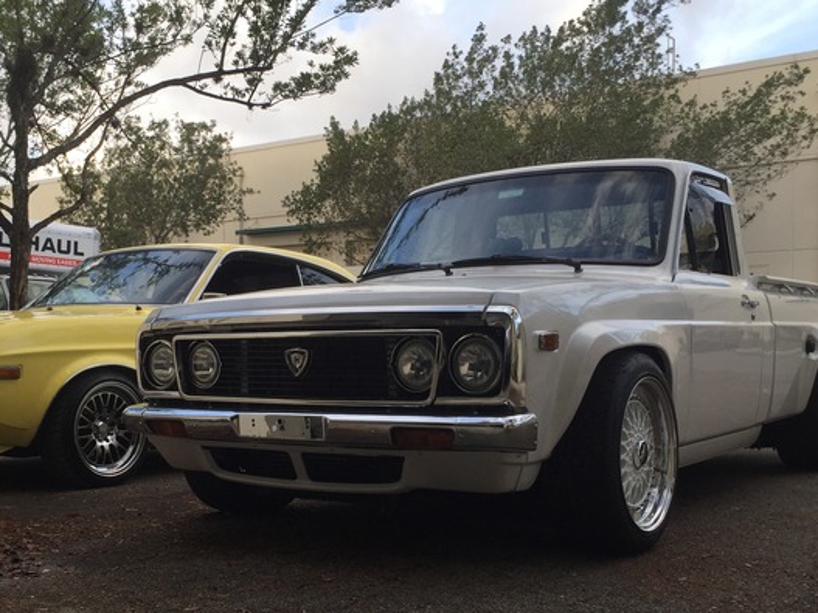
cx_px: 324
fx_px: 1040
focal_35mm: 44
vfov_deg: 32.7
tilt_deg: -3.3
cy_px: 372
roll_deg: -0.3
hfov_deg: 42.7
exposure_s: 1/444
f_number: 2.2
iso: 32
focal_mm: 4.15
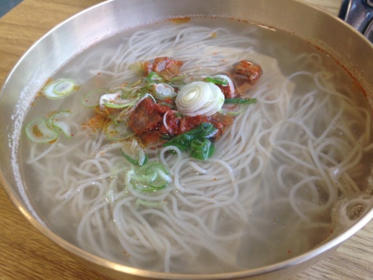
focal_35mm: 34
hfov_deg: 54.0
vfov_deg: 41.8
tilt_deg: -49.6
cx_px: 191
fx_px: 366
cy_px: 141
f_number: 2.4
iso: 50
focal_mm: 4.12
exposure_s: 1/40
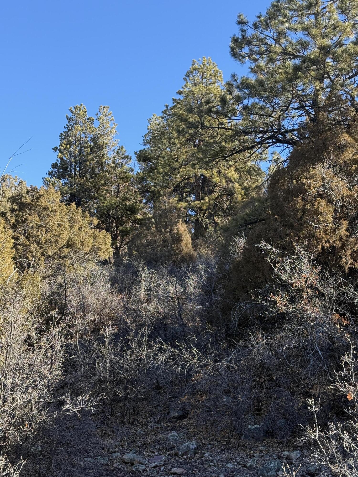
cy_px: 238
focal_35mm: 48
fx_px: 662
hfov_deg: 30.3
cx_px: 179
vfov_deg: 39.7
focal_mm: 6.76
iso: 80
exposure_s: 1/1070
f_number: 1.78
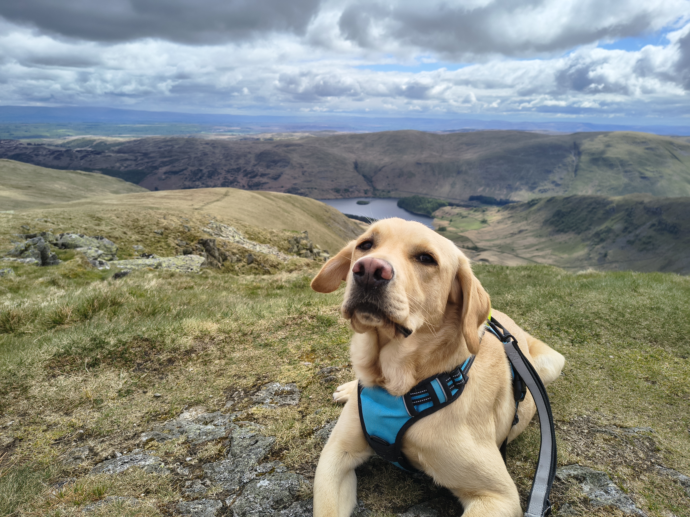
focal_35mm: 24
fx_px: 478
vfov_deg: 56.8
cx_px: 345
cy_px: 258
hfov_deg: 71.6
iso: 101
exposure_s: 1/2657
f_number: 1.8
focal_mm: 5.56
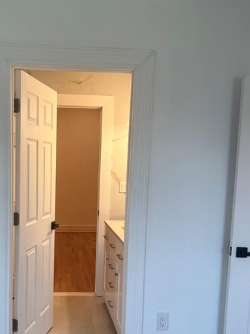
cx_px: 81
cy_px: 209
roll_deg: -0.8
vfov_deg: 47.4
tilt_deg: -4.3
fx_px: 376
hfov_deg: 36.4
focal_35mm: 39
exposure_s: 1/120
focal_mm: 5.7
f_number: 1.5
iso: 50
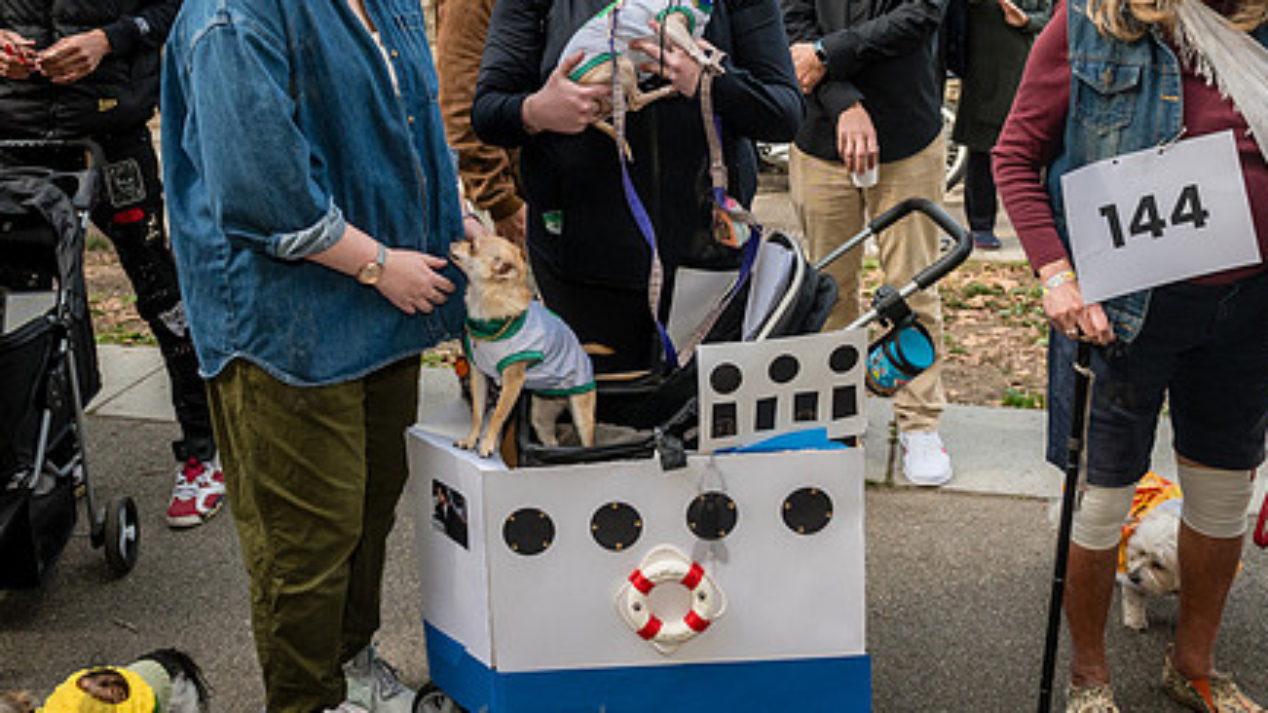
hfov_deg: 51.5
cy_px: 160
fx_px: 1311
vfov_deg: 29.8
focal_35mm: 39
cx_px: 569
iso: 1000
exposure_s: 1/1250
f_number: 5
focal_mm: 24
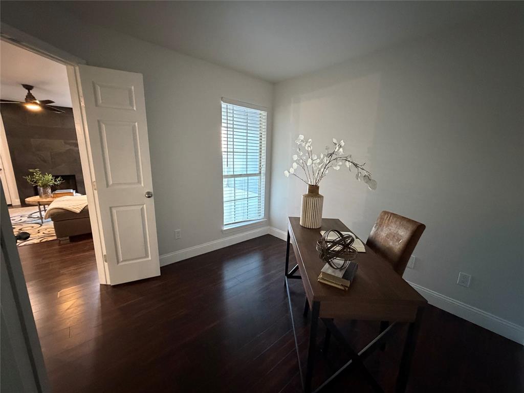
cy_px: 196
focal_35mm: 14
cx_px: 262
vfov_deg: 85.7
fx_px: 212
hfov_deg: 102.1
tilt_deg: -13.2
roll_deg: -1.0
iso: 1000
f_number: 2.2
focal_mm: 2.22
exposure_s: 1/40
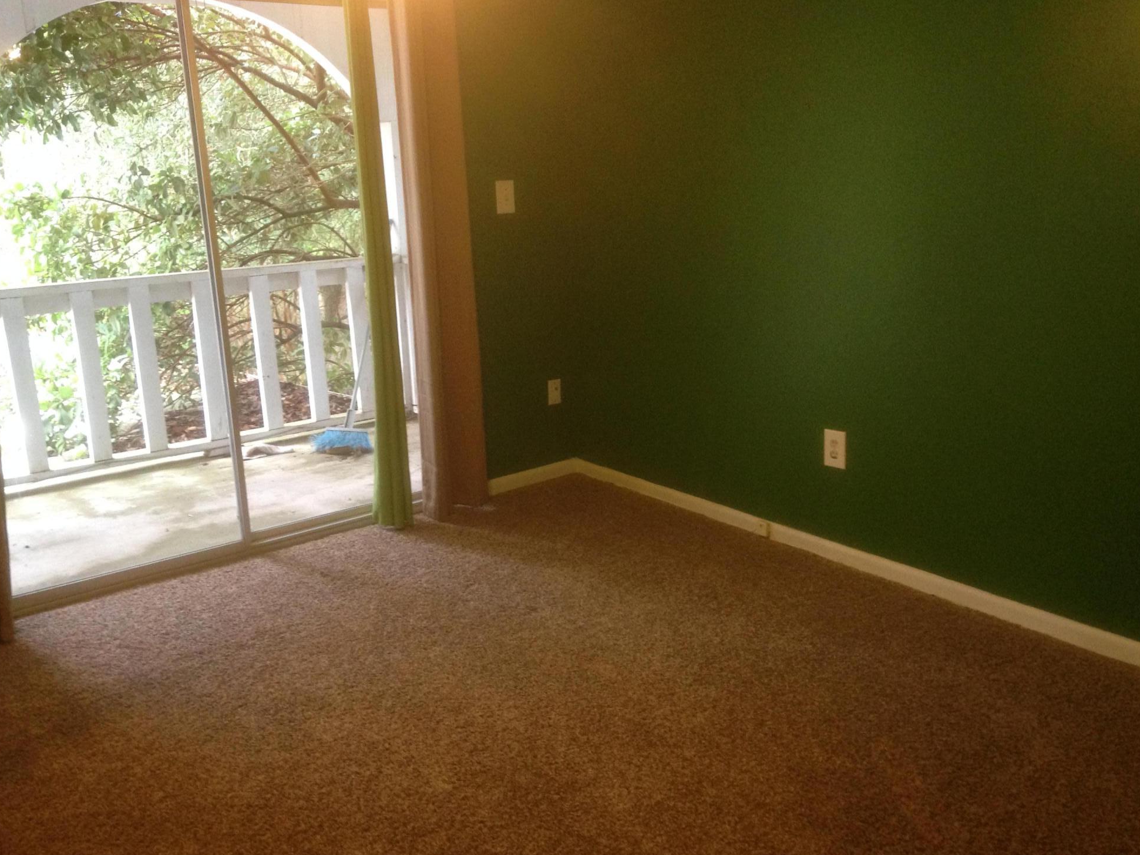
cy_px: 430
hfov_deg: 54.0
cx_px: 570
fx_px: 1120
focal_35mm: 34
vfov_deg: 41.8
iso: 250
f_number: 2.4
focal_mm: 4.12
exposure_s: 1/20
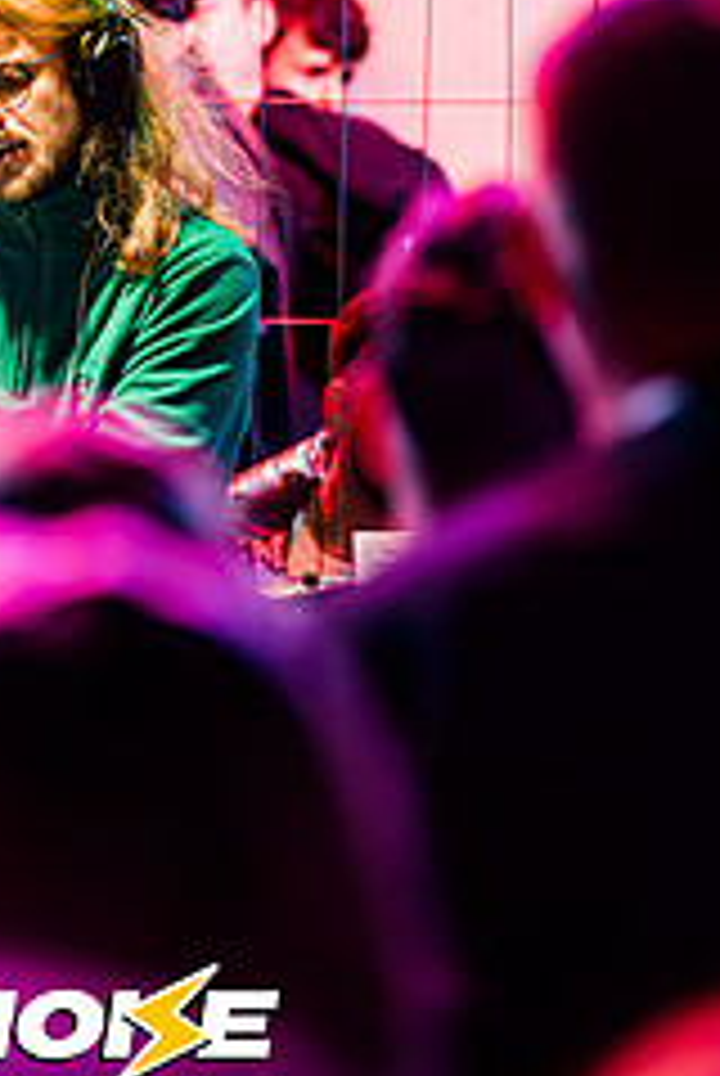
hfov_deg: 4.9
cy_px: 185
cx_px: 99
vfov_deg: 7.3
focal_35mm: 282
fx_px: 8435
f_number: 2.8
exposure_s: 1/160
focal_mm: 150
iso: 1250
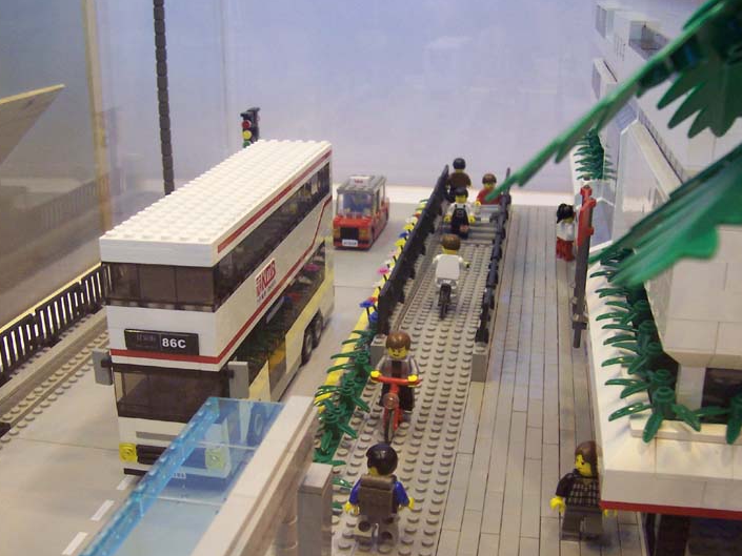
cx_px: 372
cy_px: 309
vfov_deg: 34.3
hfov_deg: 44.8
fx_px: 900
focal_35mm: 42
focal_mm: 5.6
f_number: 2.8
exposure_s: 1/30
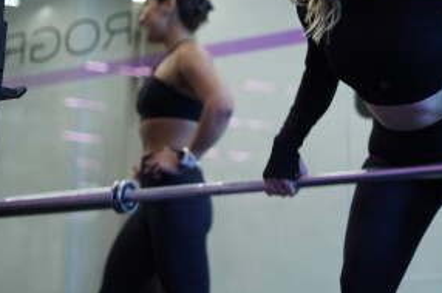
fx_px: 1030
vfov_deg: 16.1
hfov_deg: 24.0
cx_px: 312
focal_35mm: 84
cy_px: 51
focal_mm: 50
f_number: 1.8
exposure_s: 1/100
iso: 320
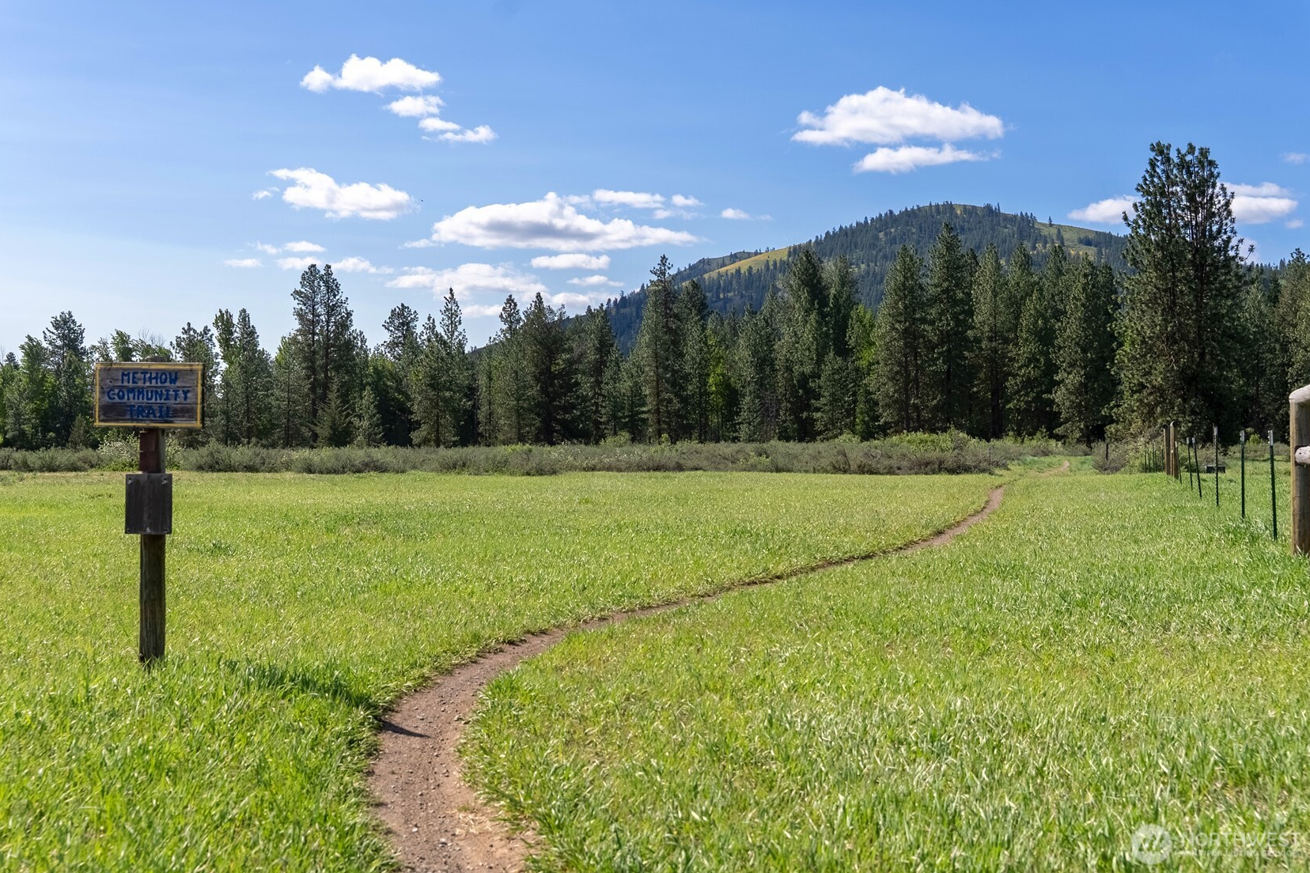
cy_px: 427
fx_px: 1594
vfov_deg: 30.6
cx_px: 654
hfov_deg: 44.7
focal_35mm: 44
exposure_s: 1/8000
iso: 100
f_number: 5.6
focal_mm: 42.8
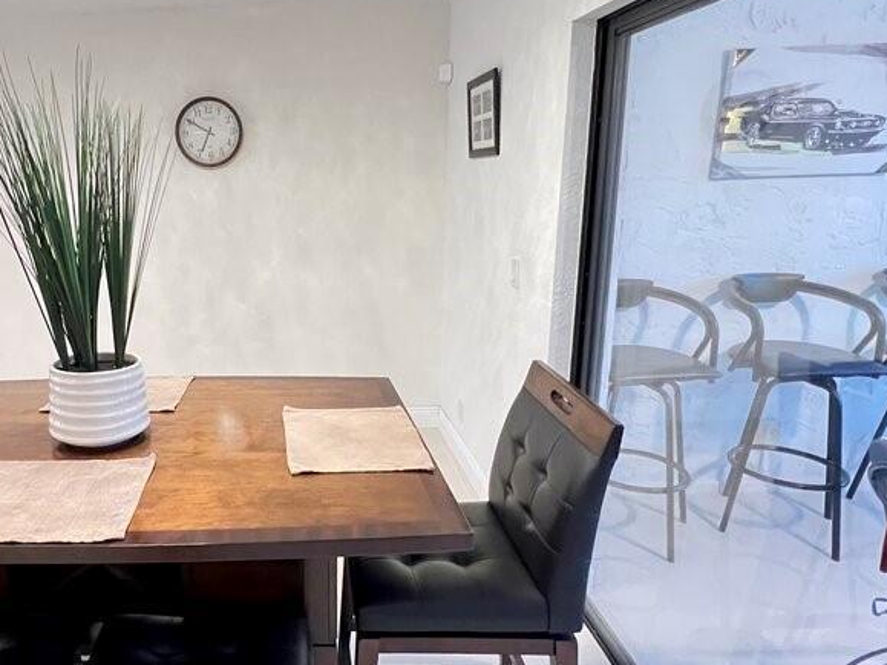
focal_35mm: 23
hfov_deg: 70.5
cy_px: 322
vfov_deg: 58.8
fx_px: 589
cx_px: 257
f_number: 1.8
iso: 800
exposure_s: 1/40
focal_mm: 1.57
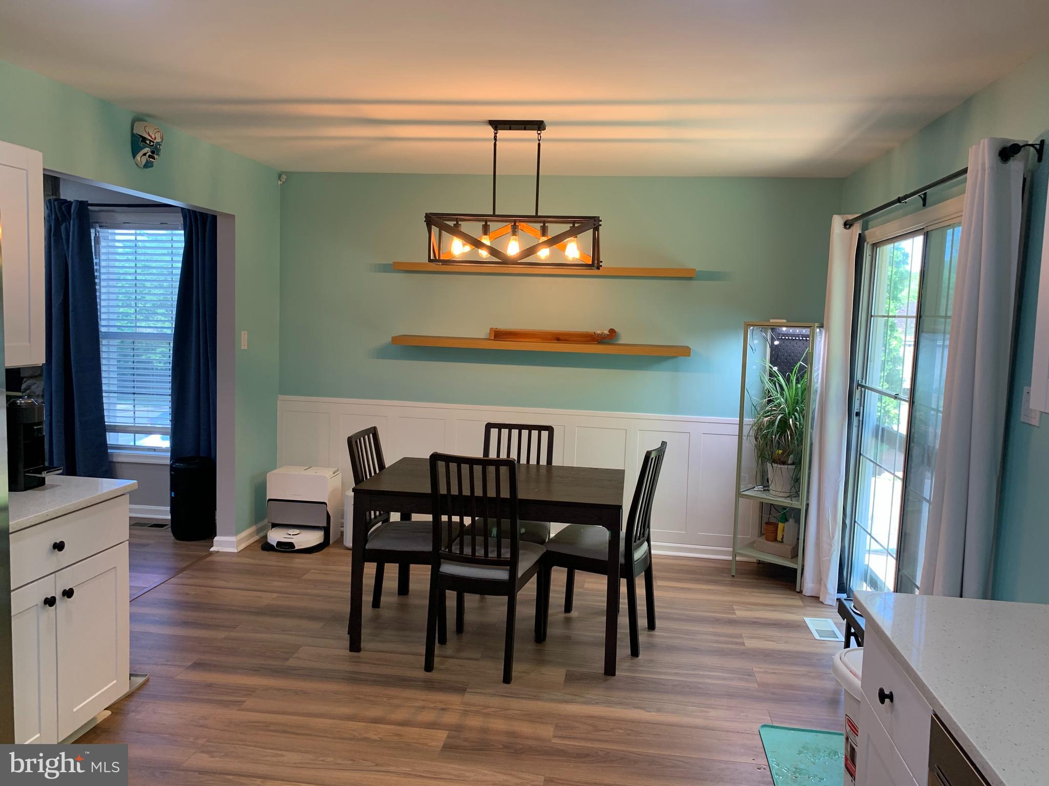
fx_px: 788
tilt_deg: -6.2
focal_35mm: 26
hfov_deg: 67.3
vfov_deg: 53.1
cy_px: 393
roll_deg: -1.4
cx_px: 524
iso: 64
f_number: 1.8
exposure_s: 1/60
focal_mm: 4.25
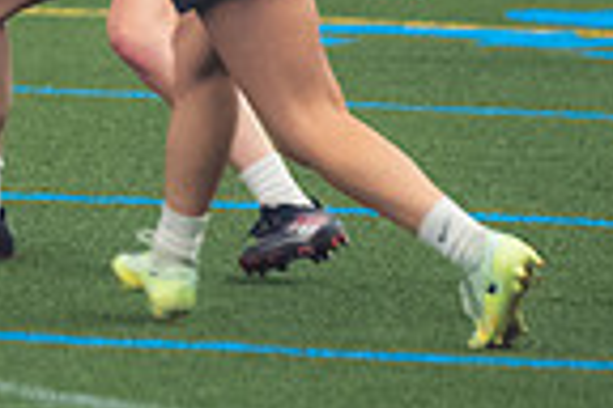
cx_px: -204
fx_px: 18525
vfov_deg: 1.3
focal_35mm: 1088
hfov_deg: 1.9
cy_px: -123
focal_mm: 180
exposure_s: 1/320
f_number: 2.8
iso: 3200
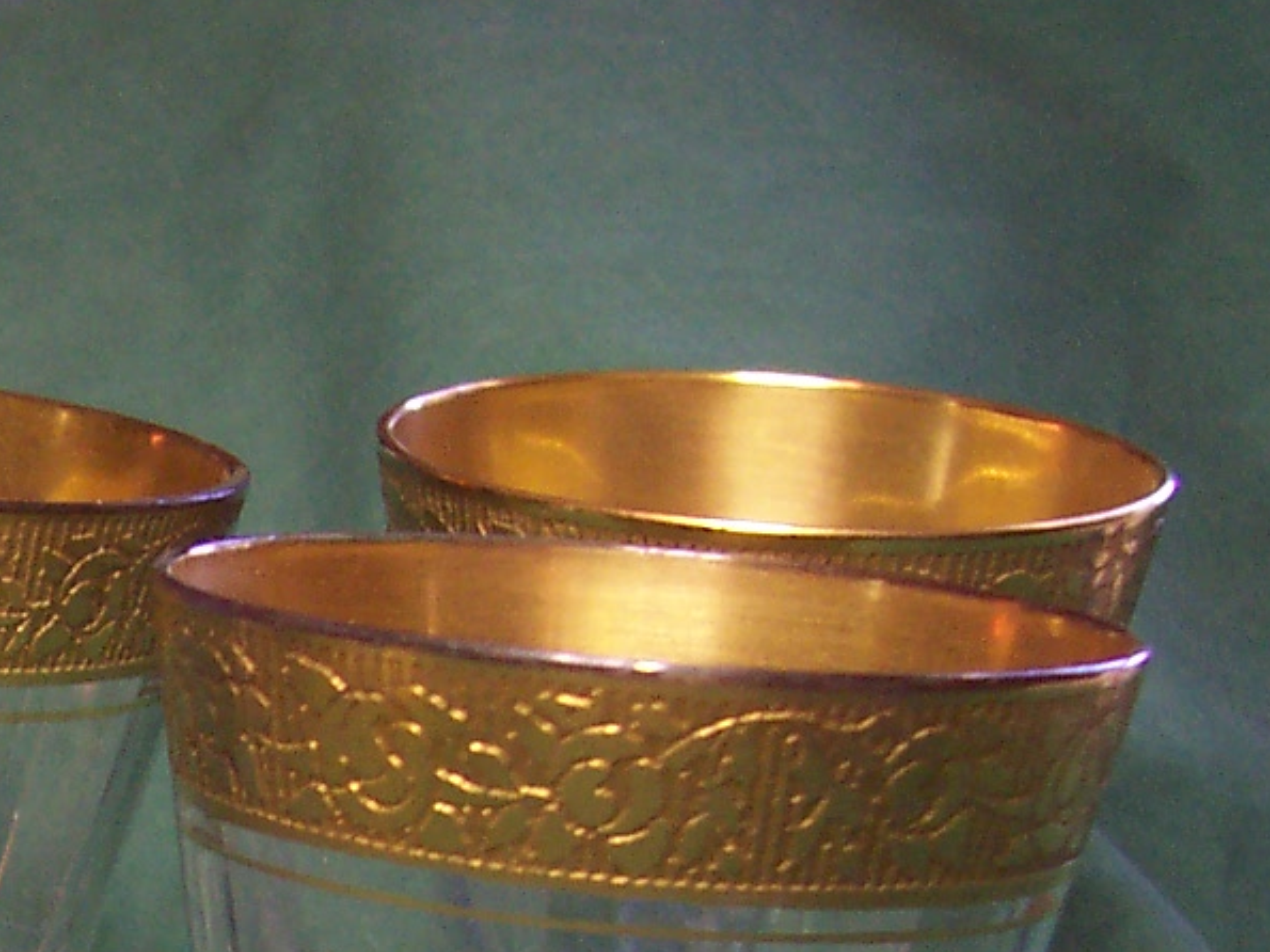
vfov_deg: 13.7
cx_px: -331
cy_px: 1298
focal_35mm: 103
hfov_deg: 18.0
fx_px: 3778
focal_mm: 5.6
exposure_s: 1/30
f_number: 2.8
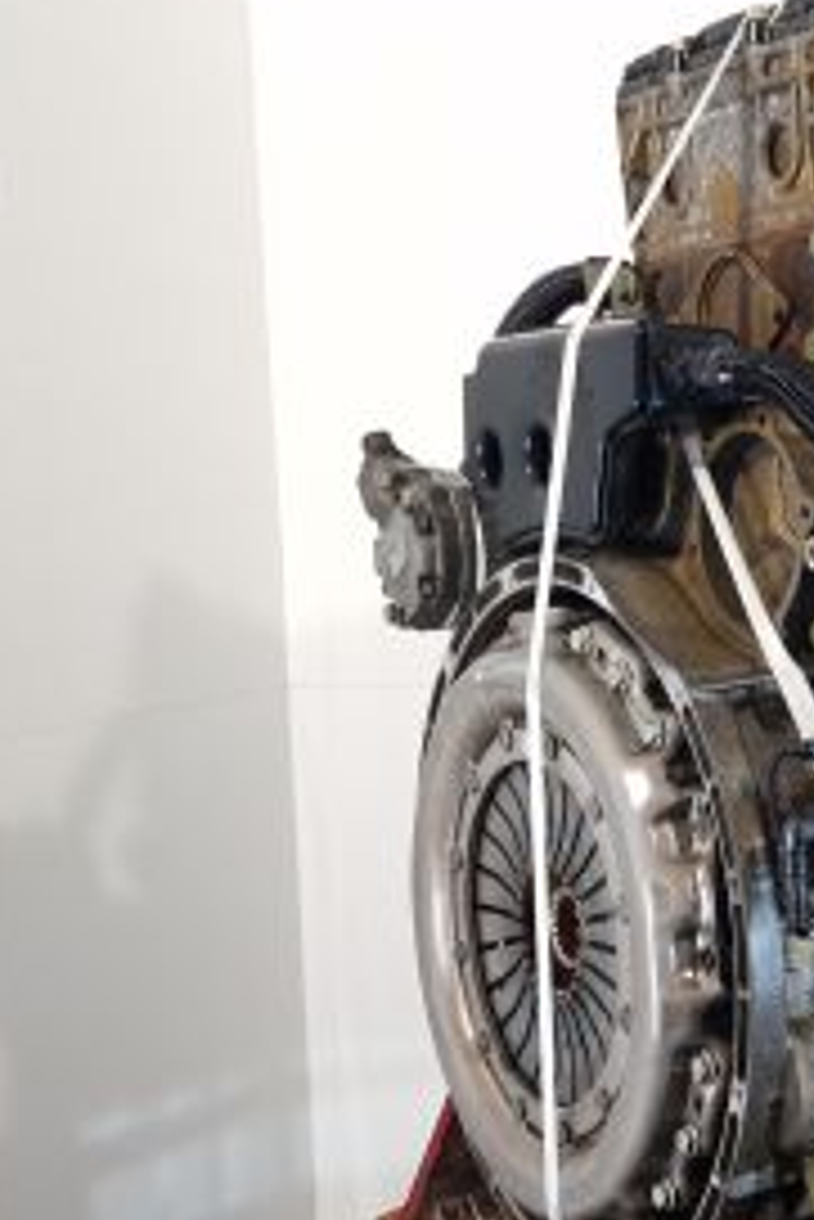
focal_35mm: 53
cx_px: 1151
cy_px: 729
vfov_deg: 37.4
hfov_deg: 22.0
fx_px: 1795
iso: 100
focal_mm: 6.4
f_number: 1.8
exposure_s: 1/50
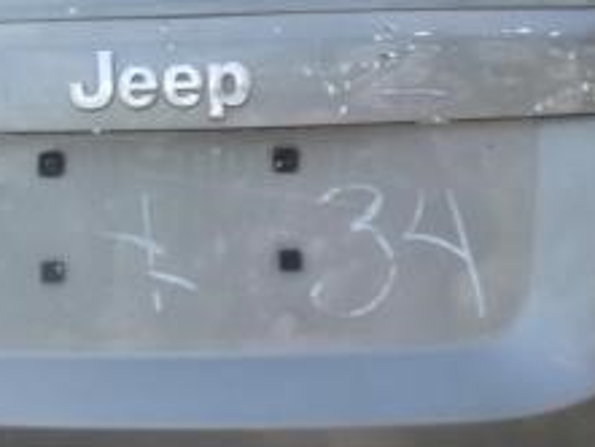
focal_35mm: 87
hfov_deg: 22.3
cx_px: 156
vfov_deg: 16.9
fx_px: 1496
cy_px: 92
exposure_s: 1/180
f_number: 3.3
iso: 80
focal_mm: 4.3
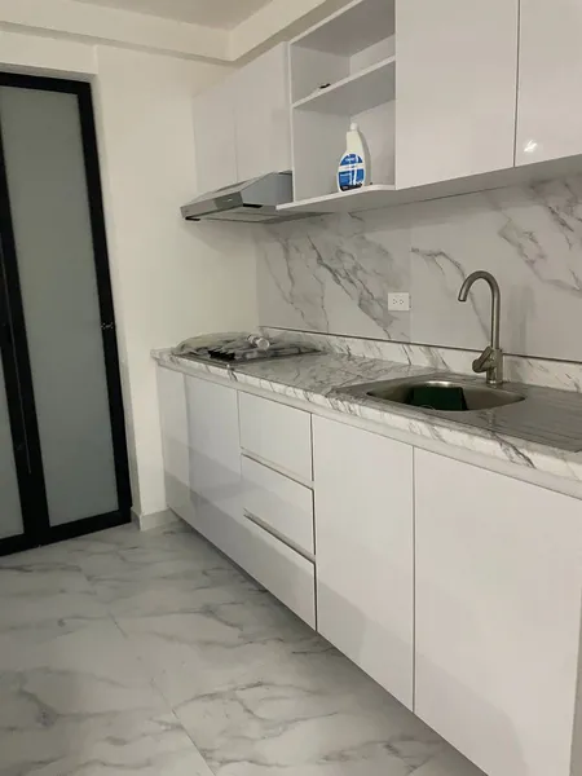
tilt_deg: -9.2
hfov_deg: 53.1
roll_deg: +0.9
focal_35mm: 26
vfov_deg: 67.3
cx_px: 291
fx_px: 583
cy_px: 388
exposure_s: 1/40
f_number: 1.6
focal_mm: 4.2
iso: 400
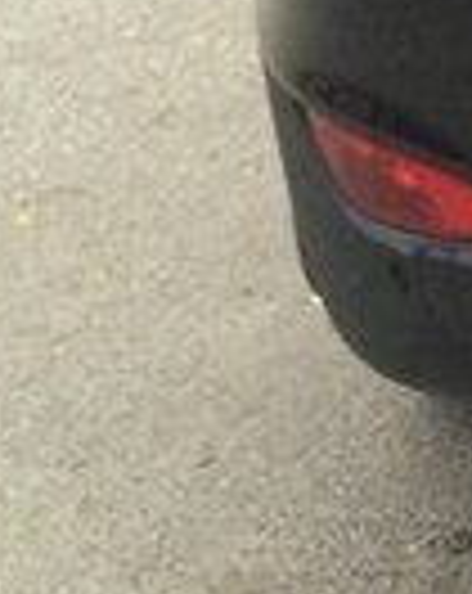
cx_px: 1349
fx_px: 2488
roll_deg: +0.1
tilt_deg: -20.2
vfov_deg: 13.2
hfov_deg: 9.1
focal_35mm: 142
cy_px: -142
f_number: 2.2
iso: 80
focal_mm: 4.15
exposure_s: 1/33
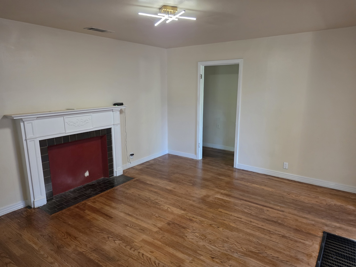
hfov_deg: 73.9
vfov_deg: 58.9
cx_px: 178
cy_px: 134
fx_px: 237
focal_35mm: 23
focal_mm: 6.25
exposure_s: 1/53
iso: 400
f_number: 1.7
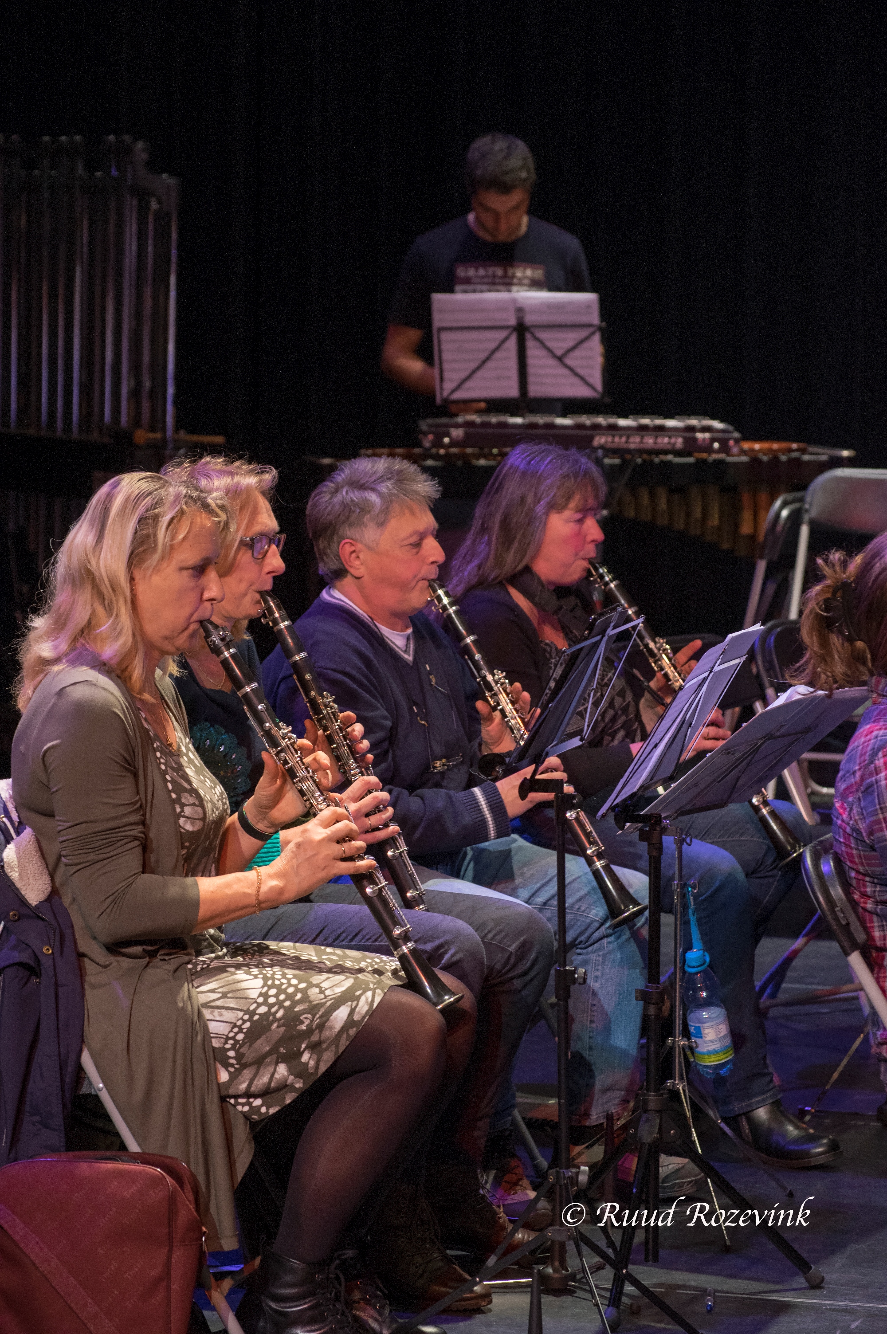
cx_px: 444
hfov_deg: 10.1
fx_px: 4998
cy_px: 667
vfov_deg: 15.2
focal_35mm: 135
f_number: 5
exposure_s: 1/60
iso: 400
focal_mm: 90
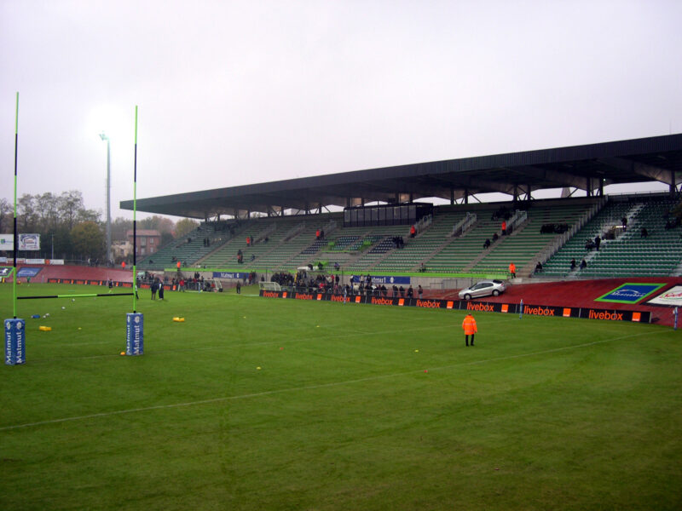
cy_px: 256
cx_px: 341
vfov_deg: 37.7
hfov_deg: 49.0
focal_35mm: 38
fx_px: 749
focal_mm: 8
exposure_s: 1/71.2
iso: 100
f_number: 2.8
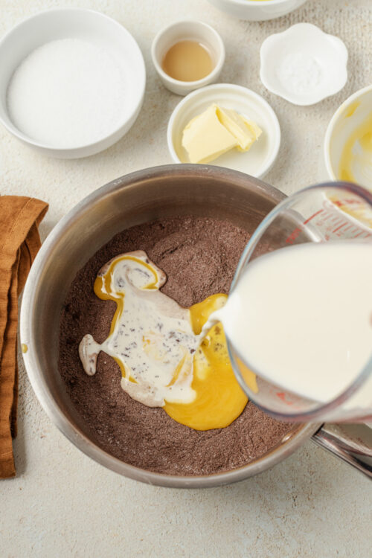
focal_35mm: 50
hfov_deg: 27.0
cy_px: 279
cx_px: 186
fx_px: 775
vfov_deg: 39.6
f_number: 5.6
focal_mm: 50
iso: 320
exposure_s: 1/40
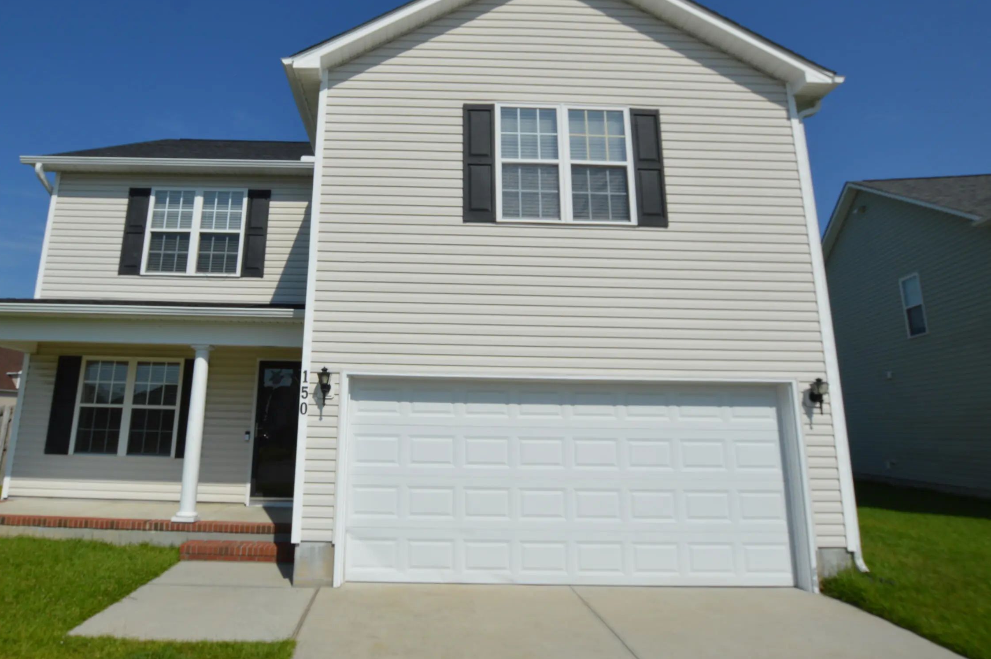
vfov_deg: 61.7
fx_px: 550
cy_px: 292
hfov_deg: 83.2
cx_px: 408
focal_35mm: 20
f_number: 9
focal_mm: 10
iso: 100
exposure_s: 1/320
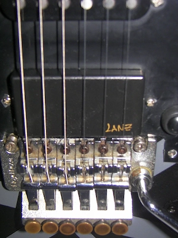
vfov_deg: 32.7
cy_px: 119
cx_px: 89
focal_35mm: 59
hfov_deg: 24.8
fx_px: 405
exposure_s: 1/30
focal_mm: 9.9
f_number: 2.8
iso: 64
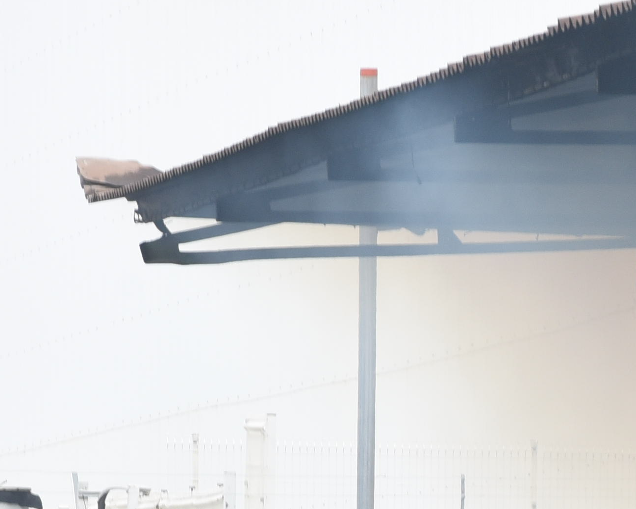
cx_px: 1189
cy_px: 814
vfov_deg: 1.8
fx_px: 16397
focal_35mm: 871
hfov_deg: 2.2
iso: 640
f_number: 10
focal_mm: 200
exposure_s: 1/160
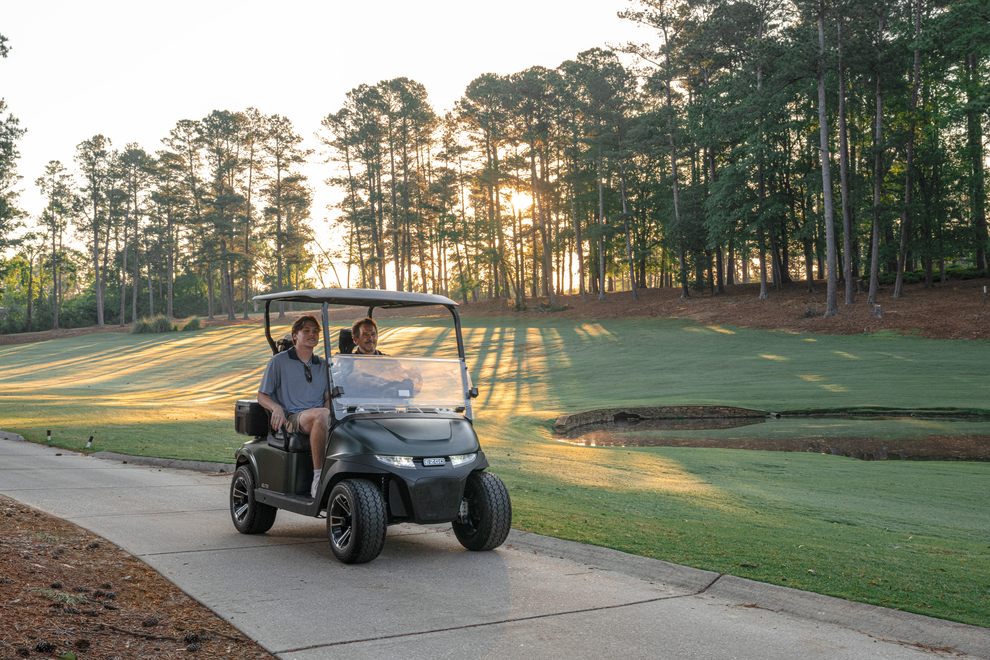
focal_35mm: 37
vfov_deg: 35.9
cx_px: 495
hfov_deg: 51.9
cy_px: 330
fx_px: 1017
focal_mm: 37
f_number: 10
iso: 500
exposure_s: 1/125
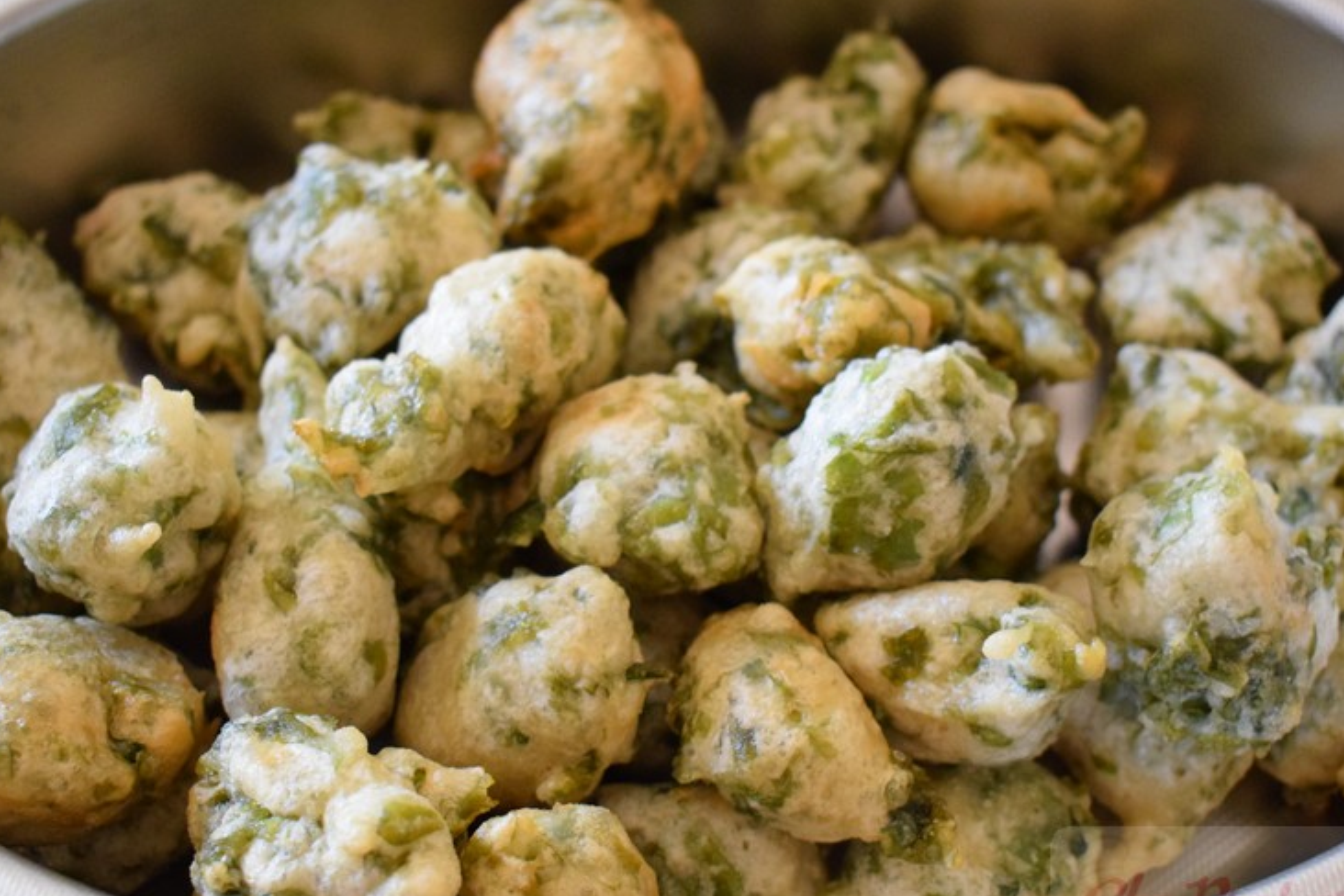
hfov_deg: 33.9
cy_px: 484
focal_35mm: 59
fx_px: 2202
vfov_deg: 23.0
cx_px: 683
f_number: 4.8
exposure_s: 1/100
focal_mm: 36
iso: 3200
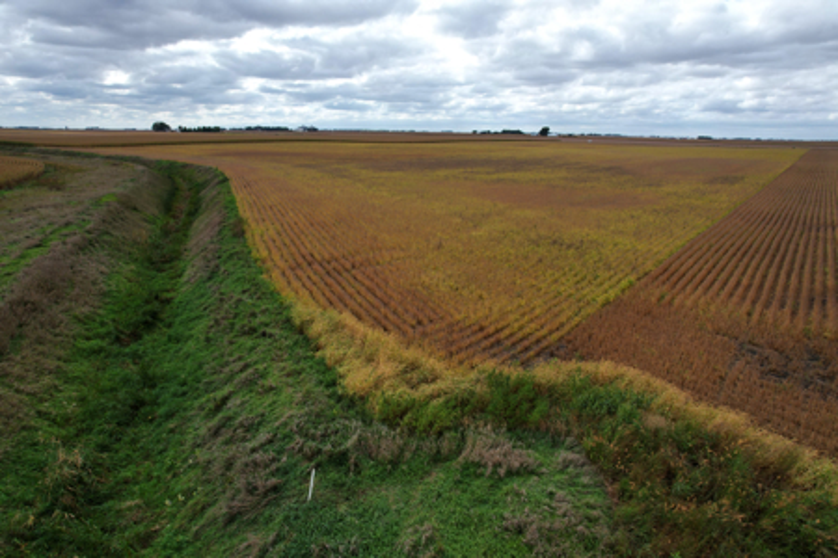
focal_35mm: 22
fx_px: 512
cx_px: 419
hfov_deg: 78.6
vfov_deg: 57.2
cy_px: 279
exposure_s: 1/1500
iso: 100
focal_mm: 8.38
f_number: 2.8
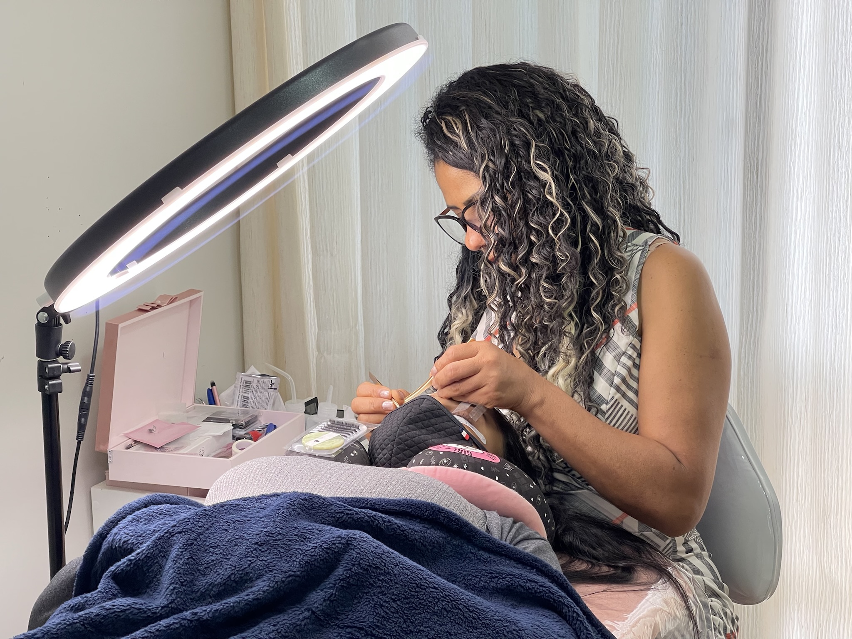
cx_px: 426
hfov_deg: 30.3
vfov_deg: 22.9
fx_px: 1575
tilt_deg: -11.8
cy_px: 320
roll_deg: +0.8
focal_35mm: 64
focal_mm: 7.5
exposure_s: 1/121
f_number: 2.2
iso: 160
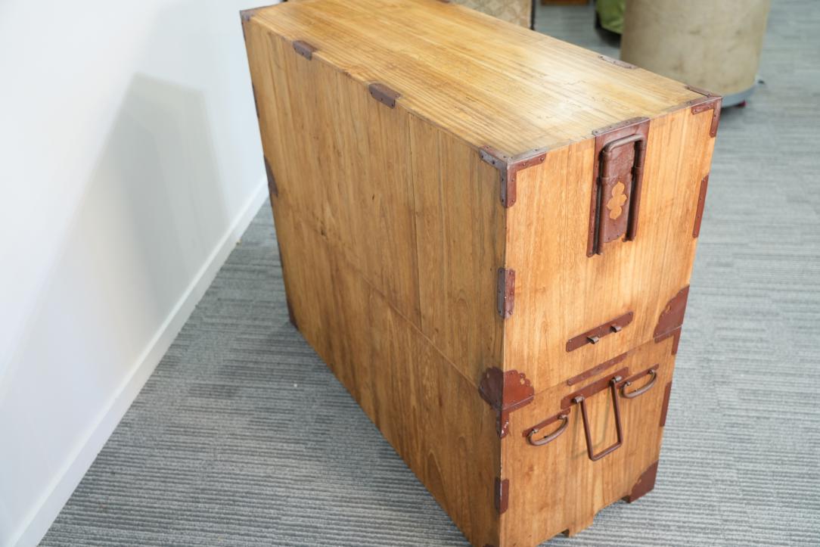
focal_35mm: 33
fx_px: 752
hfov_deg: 57.2
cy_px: 274
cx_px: 410
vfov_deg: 40.0
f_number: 4
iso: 800
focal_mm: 33
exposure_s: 1/40
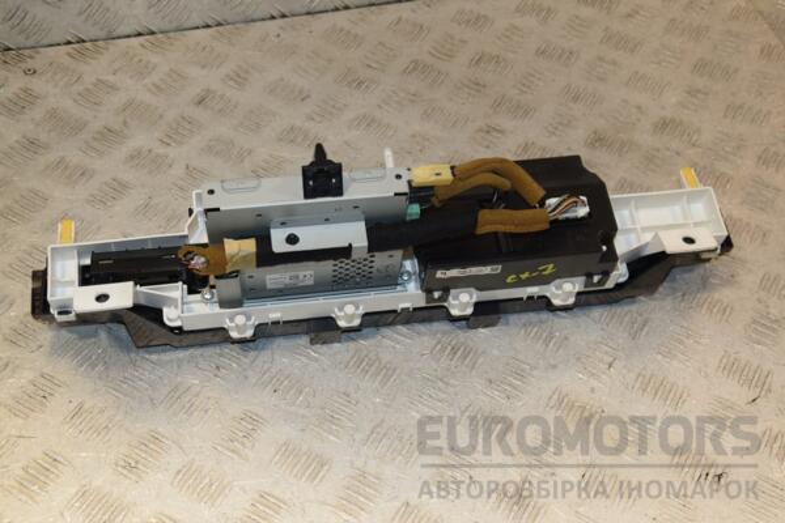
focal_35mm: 51
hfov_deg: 38.9
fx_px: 1112
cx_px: 392
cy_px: 262
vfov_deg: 26.5
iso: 800
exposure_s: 1/200
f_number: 7.1
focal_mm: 34
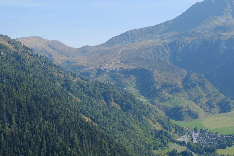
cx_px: 113
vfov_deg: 16.1
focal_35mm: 85
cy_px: 68
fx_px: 552
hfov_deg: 23.9
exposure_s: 1/800
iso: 320
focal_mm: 45
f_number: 5.6
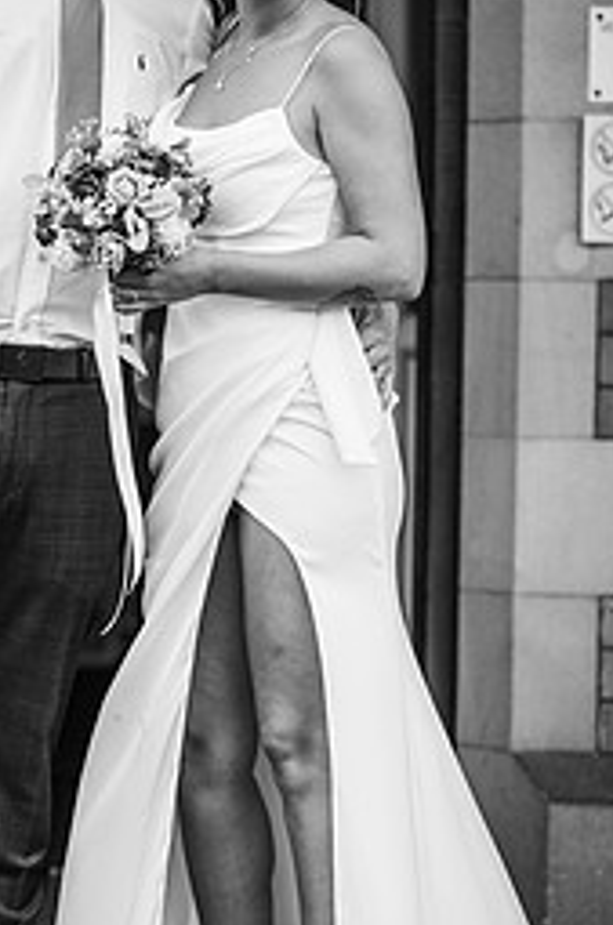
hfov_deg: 9.1
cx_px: 129
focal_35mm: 150
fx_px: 3847
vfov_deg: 13.7
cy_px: 443
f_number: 2
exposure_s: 1/250
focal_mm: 85
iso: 100
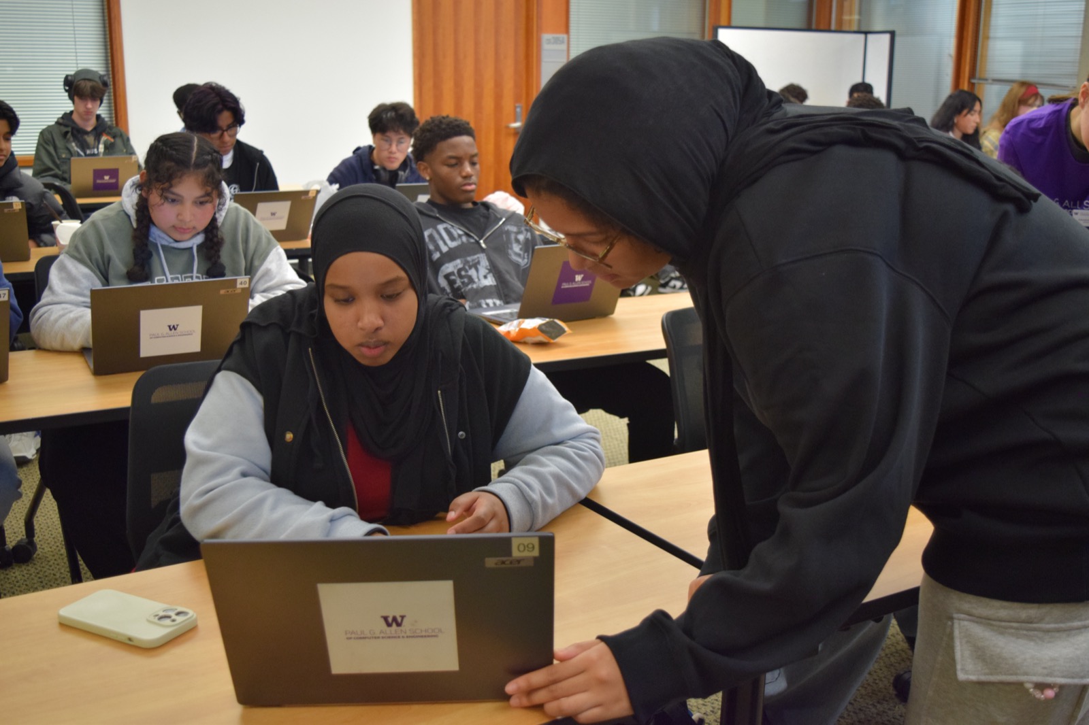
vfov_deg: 35.5
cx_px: 544
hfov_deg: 51.3
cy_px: 362
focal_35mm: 38
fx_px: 1134
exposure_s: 1/60
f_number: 4
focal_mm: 25
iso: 1250
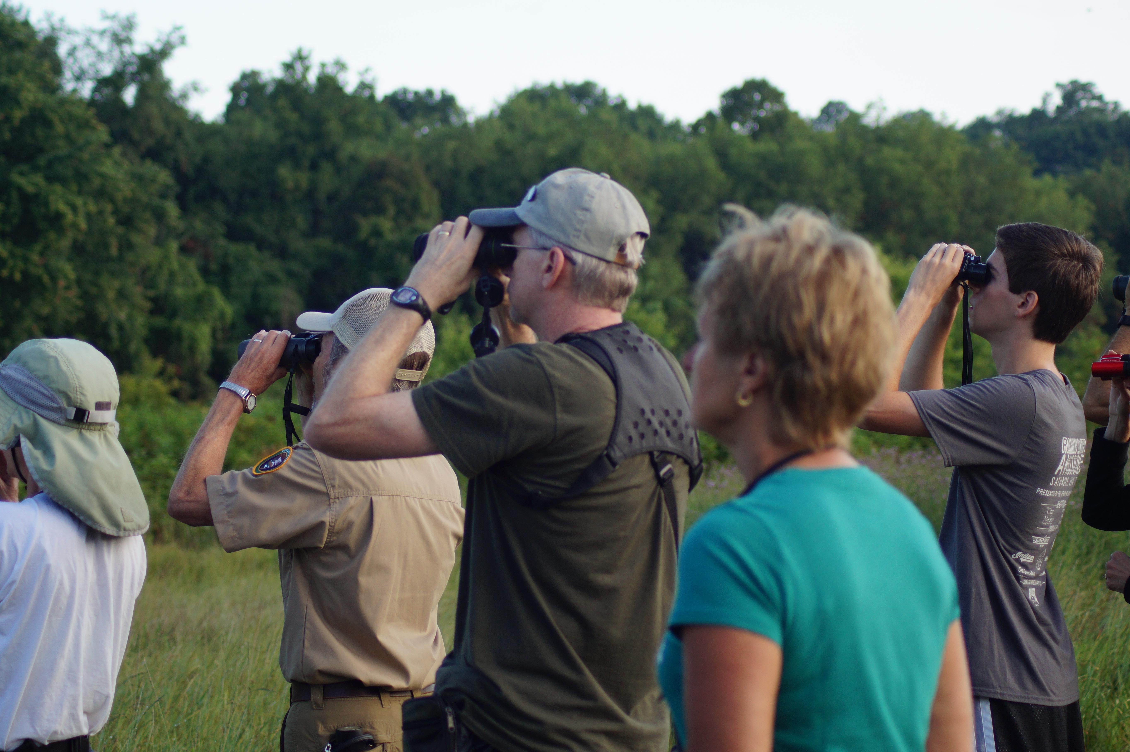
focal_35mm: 105
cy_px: 376
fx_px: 3294
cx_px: 565
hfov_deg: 19.5
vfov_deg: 13.0
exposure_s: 1/125
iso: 200
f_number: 4
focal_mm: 70
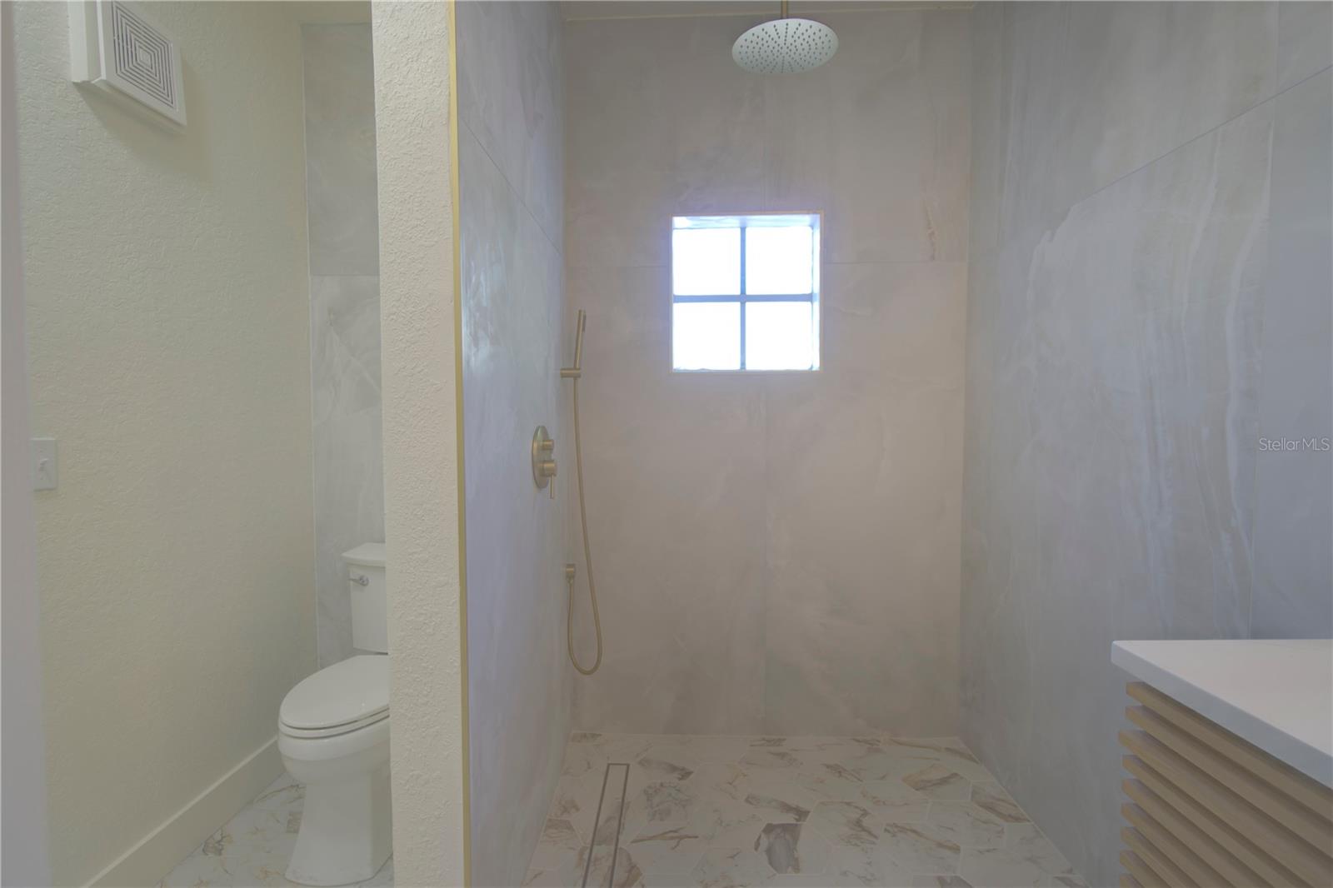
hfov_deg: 100.4
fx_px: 555
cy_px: 444
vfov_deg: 77.3
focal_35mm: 15
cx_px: 666
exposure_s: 1/5
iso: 100
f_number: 4
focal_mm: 10
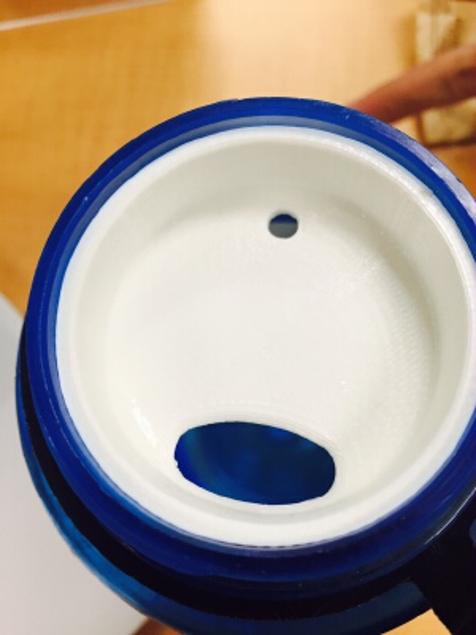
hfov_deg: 48.2
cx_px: 238
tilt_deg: -74.4
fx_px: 532
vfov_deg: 61.7
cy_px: 318
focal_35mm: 29
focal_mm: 4.15
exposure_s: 1/30
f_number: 2.2
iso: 100
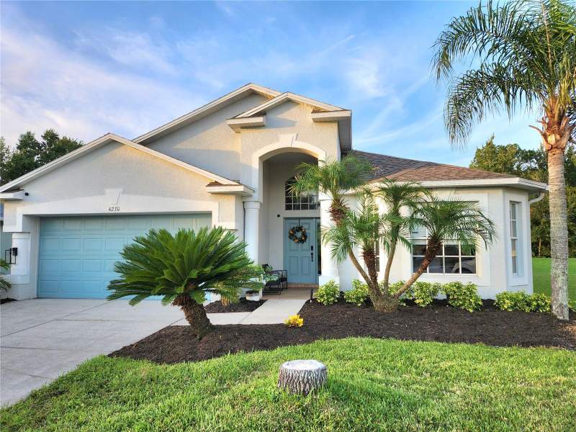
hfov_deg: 73.9
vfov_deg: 58.9
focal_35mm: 23
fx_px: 383
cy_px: 216
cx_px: 288
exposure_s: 1/217
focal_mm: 5.4
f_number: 1.8
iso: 20
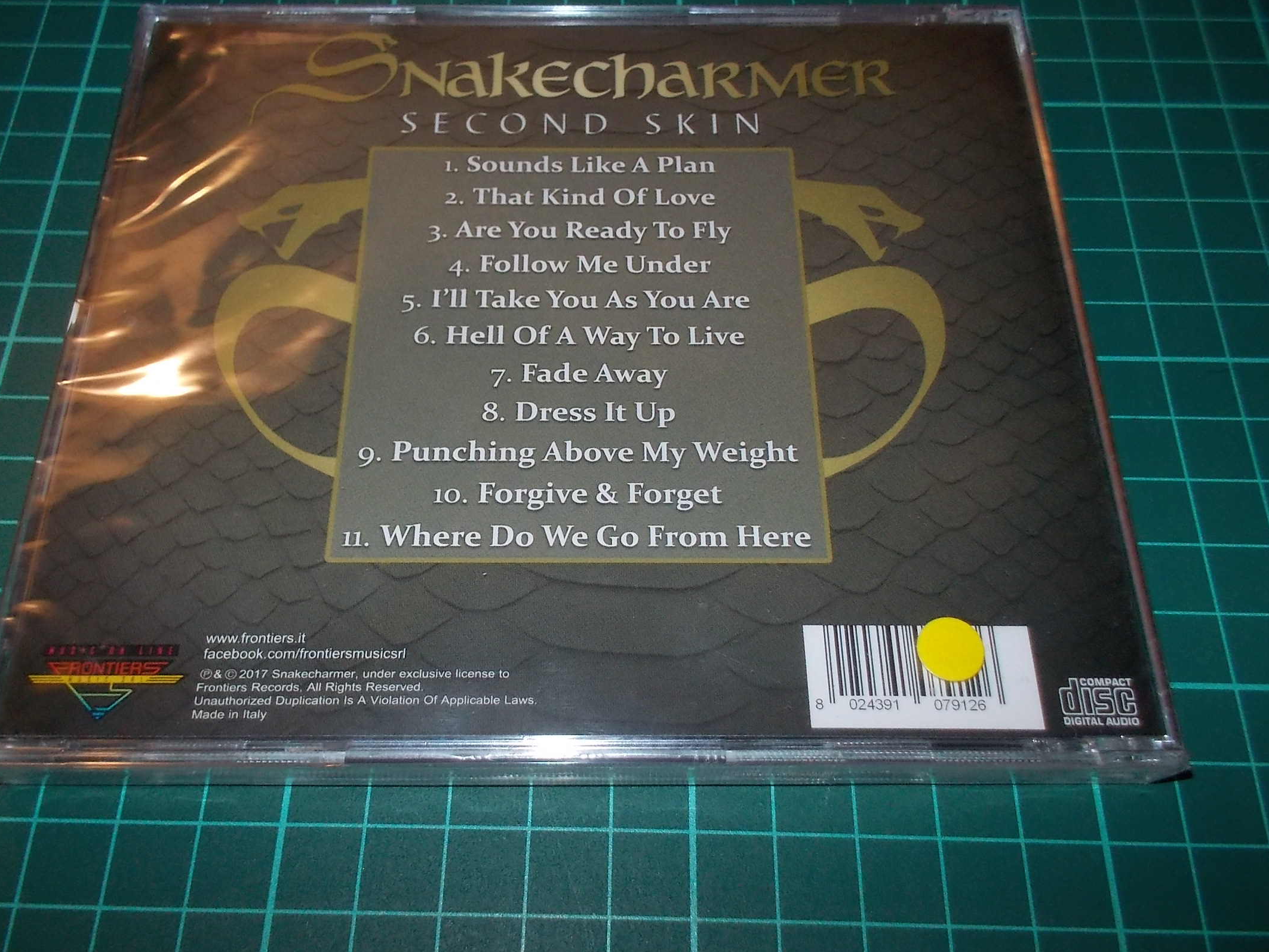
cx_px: 604
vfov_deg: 45.4
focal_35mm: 31
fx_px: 1137
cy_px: 468
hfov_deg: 58.3
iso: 200
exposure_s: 1/30
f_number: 3.3
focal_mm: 4.1
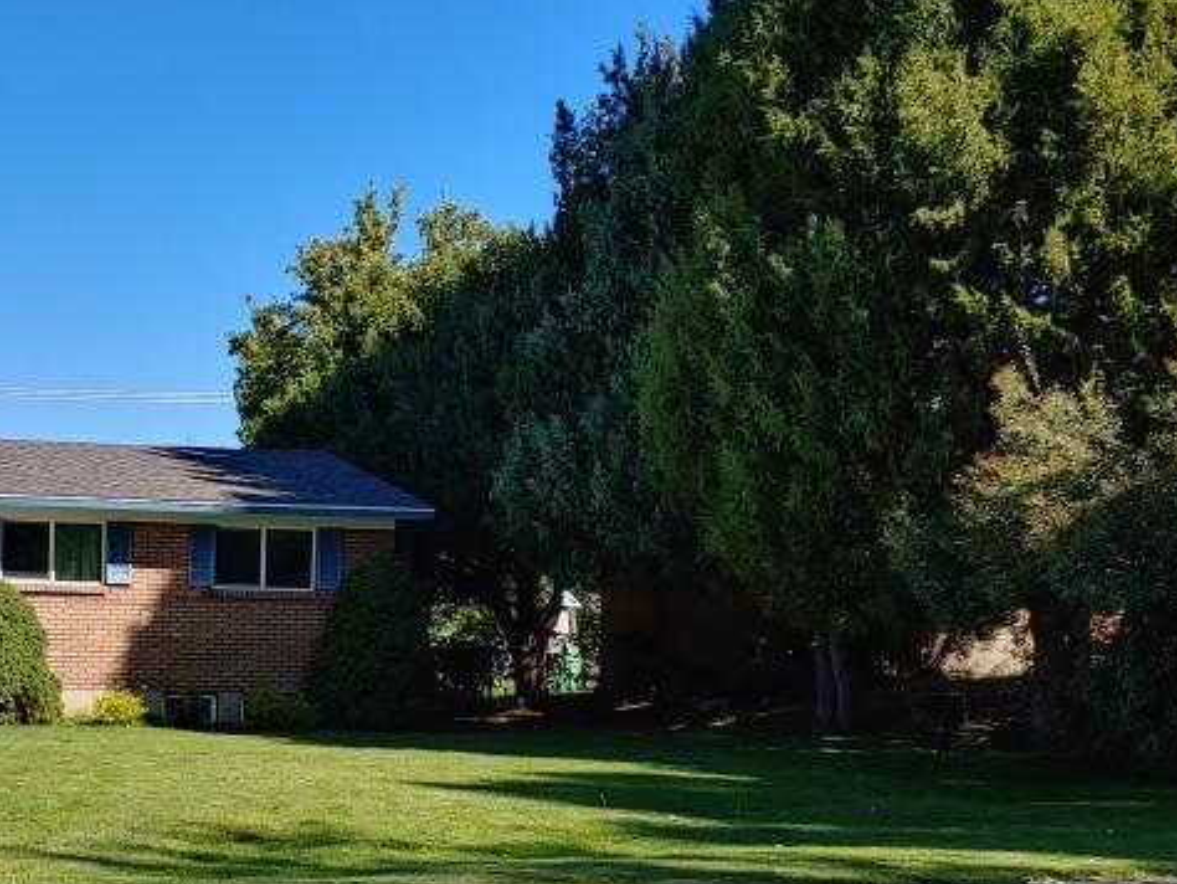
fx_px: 1837
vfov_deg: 26.9
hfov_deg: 33.5
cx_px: 97
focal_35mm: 54
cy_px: 611
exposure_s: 1/2381
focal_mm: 4.23
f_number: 1.5
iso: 50
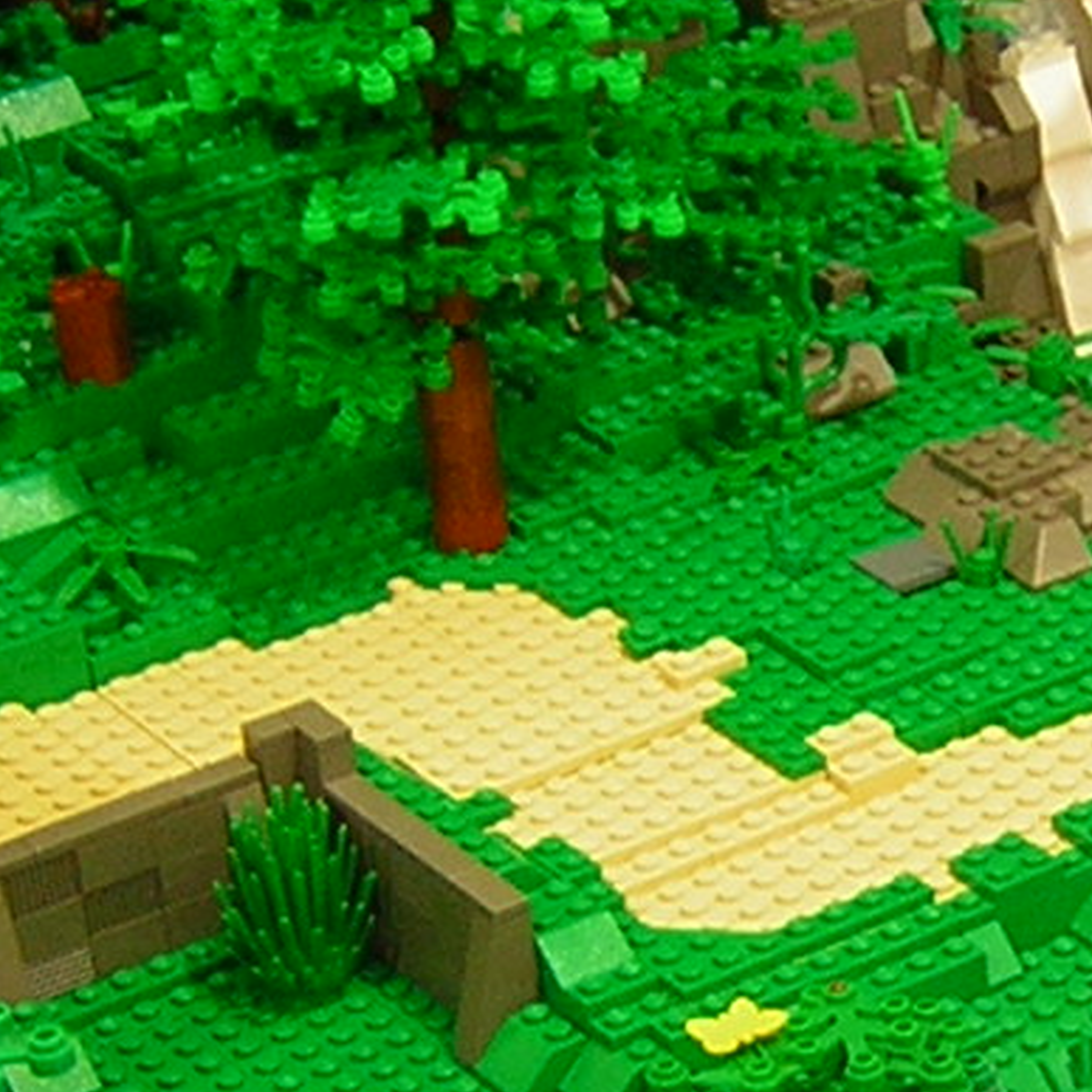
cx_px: 1301
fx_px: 5603
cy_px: 861
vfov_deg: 11.1
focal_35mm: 157
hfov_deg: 10.9
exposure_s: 1/5.7
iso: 63
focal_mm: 5.6
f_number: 2.8
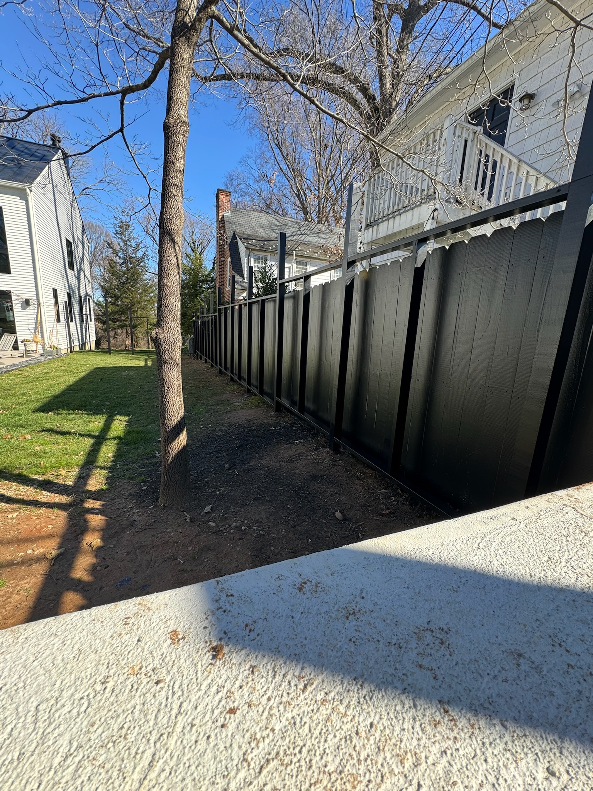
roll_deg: -2.6
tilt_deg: -13.1
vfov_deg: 102.1
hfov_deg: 85.7
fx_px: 320
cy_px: 396
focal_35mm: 14
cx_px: 296
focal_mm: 2.22
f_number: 2.2
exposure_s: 1/296
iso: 40
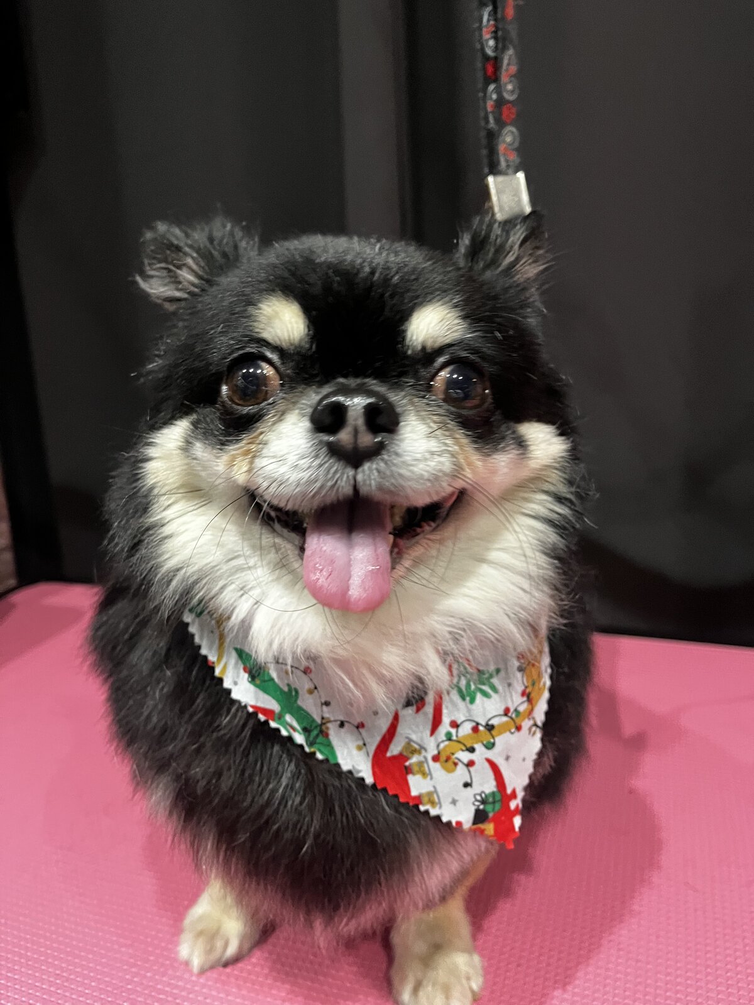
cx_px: 377
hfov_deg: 53.1
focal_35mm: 26
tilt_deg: -12.8
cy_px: 502
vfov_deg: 67.3
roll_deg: +5.5
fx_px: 755
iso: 500
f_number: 1.6
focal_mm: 5.1
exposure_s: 1/50
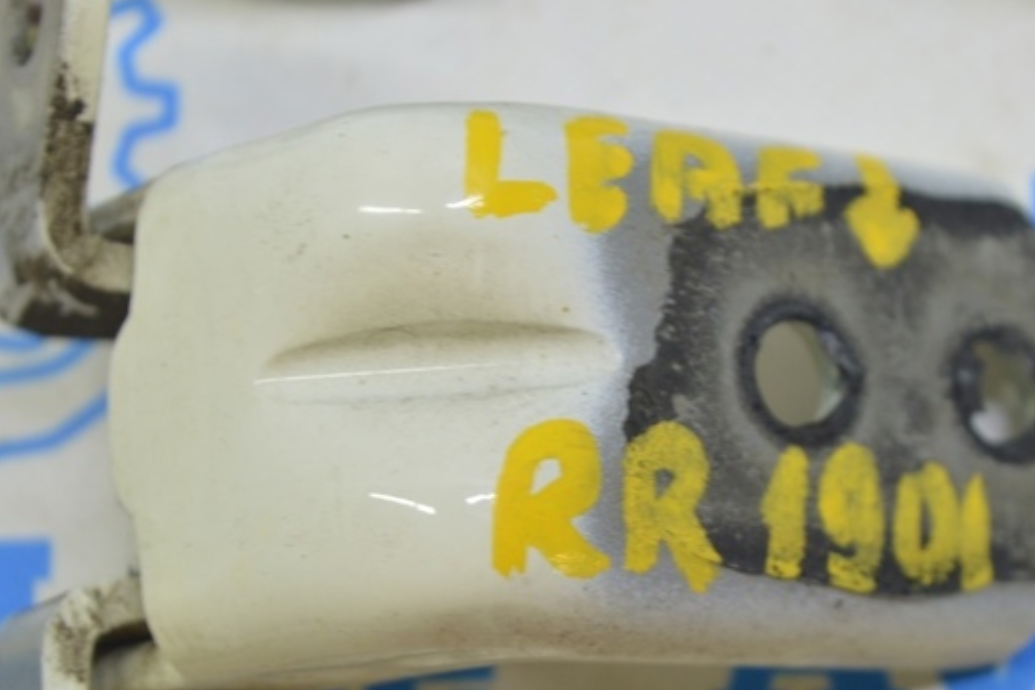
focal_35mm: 102
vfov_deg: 13.5
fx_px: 2921
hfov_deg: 20.1
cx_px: 612
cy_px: 418
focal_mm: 55
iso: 400
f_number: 5.6
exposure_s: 1/20
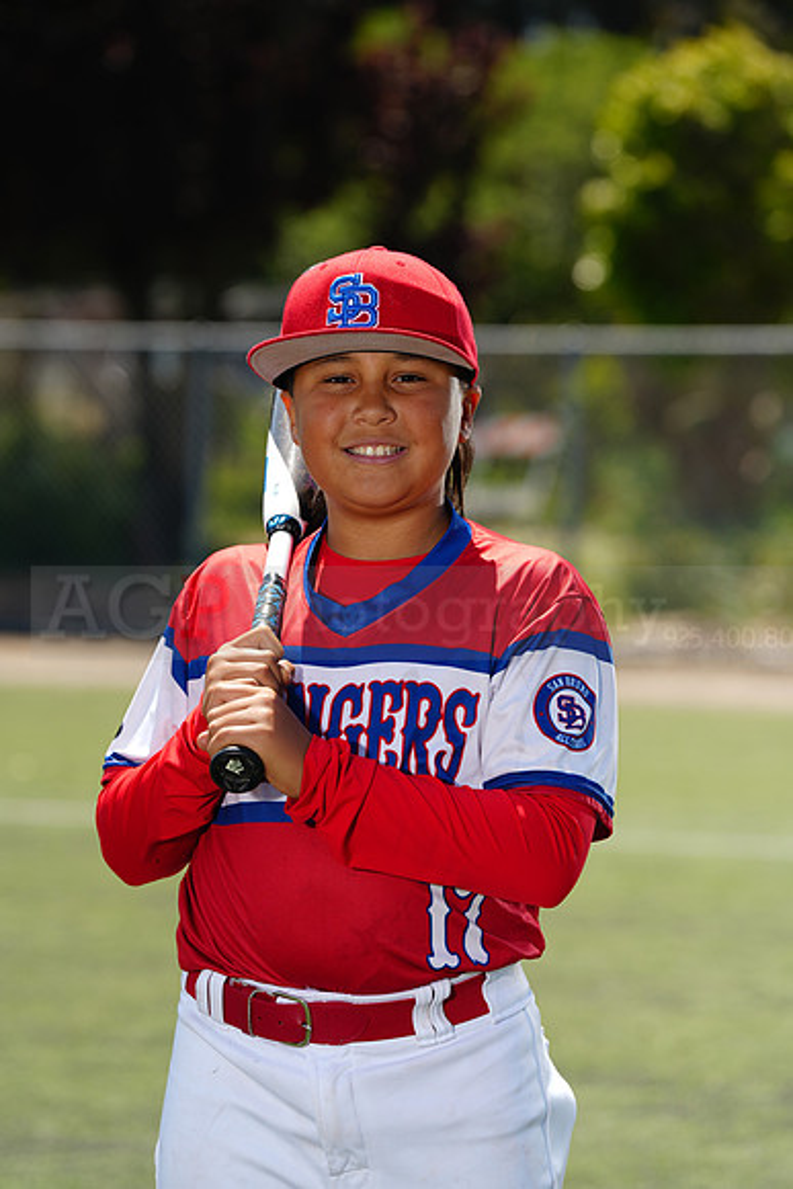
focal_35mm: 164
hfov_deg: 8.4
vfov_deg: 12.5
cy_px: 594
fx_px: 5415
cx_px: 396
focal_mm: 164
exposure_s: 1/250
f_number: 5
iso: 50
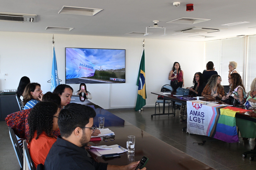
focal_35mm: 36
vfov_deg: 36.8
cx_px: 128
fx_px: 256
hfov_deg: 53.1
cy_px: 85
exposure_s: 1/80
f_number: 10
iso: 800
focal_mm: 24
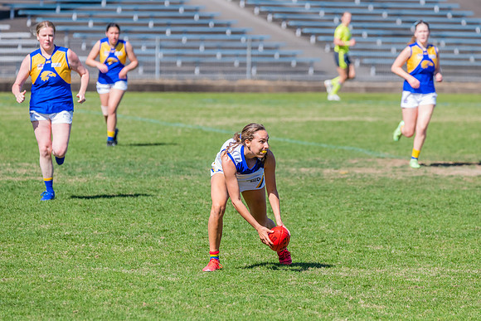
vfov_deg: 3.7
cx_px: 250
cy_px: 167
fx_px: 4993
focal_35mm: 374
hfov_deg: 5.5
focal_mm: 360
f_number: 8
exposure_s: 1/1600
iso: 800
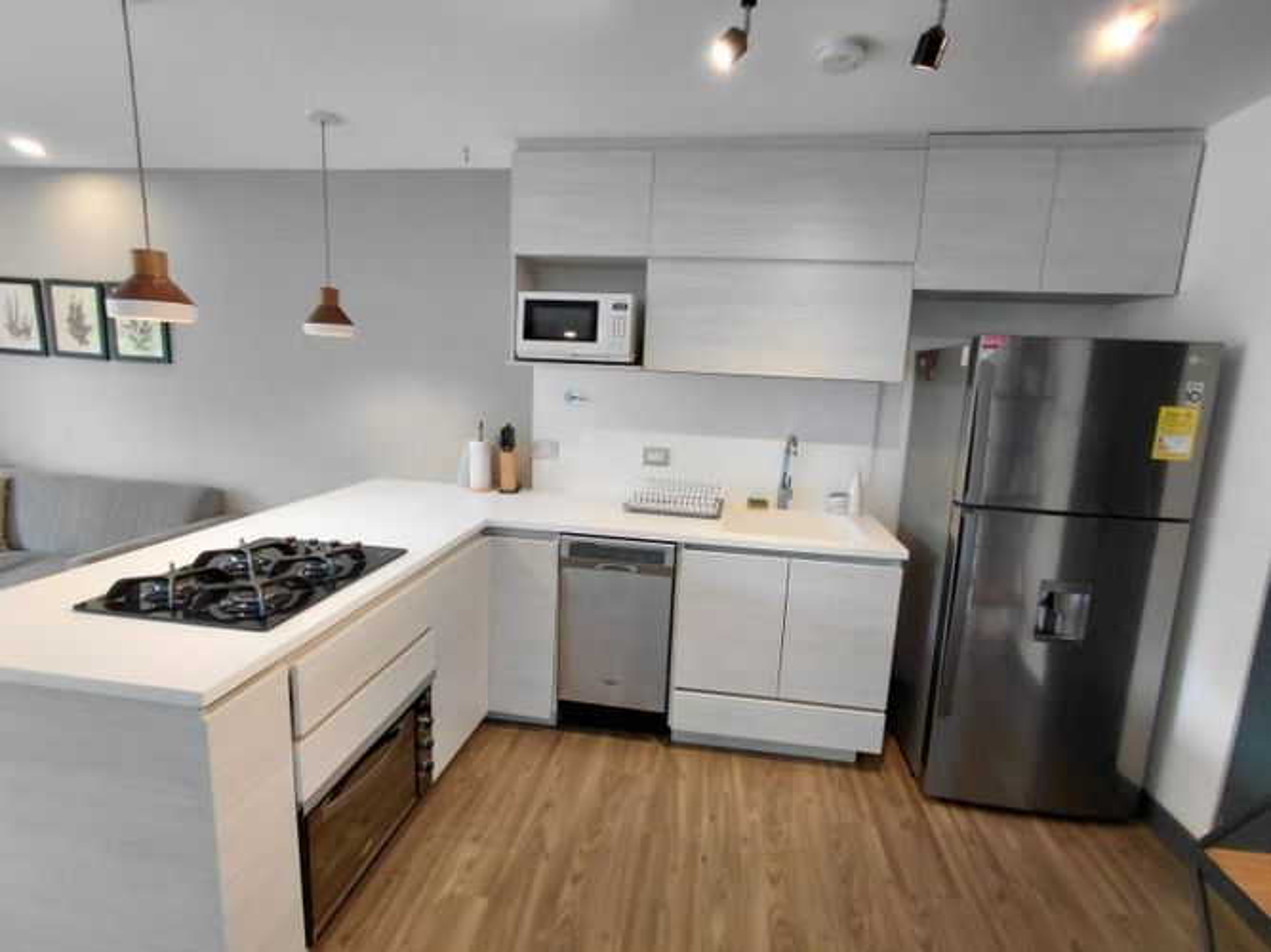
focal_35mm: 16
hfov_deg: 94.5
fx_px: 587
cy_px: 476
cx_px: 636
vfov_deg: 78.1
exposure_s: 1/60
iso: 160
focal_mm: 1.64
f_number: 2.2
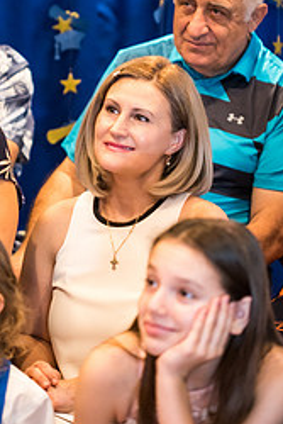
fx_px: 2119
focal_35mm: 180
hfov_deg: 7.6
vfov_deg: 11.4
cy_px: 76
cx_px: 64
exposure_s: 1/80
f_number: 2.8
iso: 1600
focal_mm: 100
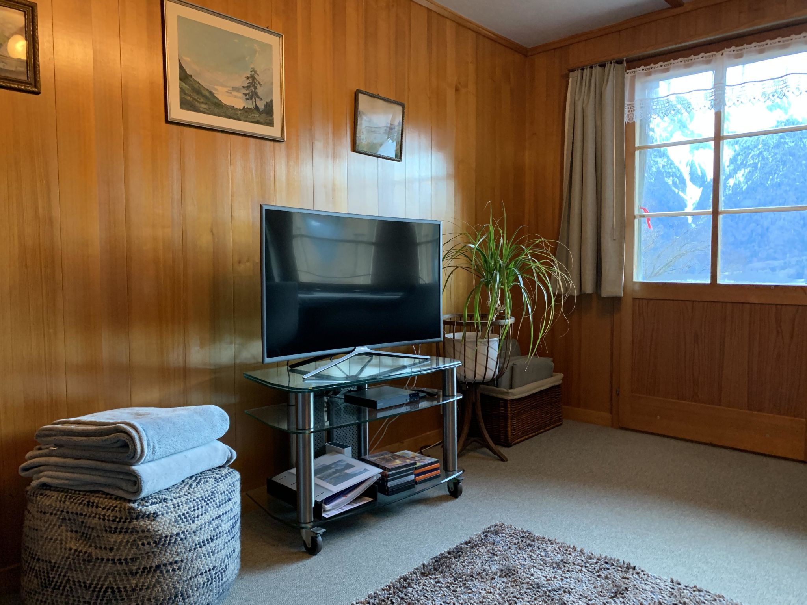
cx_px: 404
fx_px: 606
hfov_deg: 67.3
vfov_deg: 53.1
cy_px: 302
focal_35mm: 26
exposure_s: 1/40
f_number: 1.8
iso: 400
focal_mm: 4.25
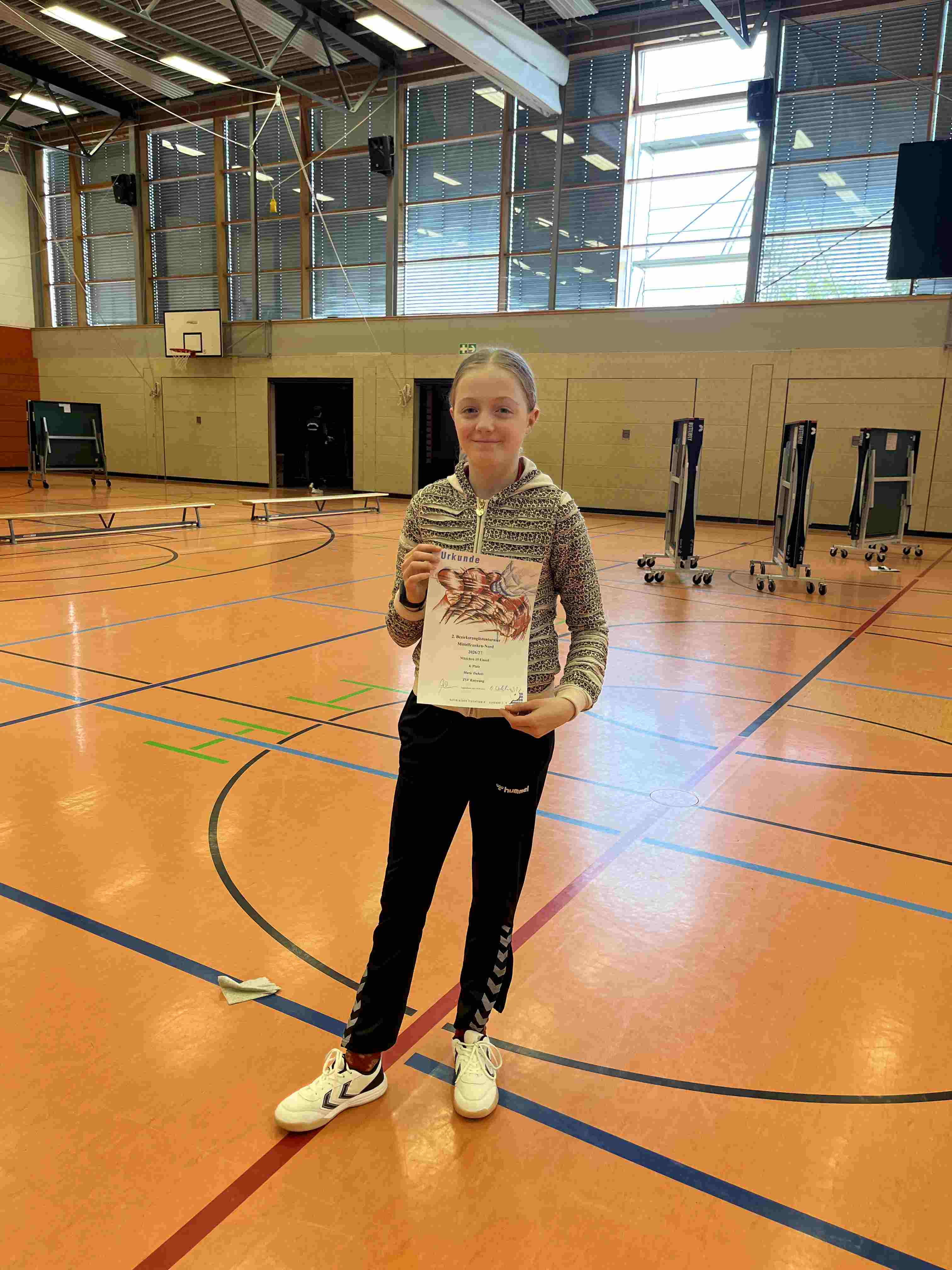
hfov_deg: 53.1
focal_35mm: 26
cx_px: 476
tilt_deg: -11.2
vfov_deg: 67.3
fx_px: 953
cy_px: 635
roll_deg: -0.1
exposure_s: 1/100
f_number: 1.6
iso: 80
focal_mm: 5.1
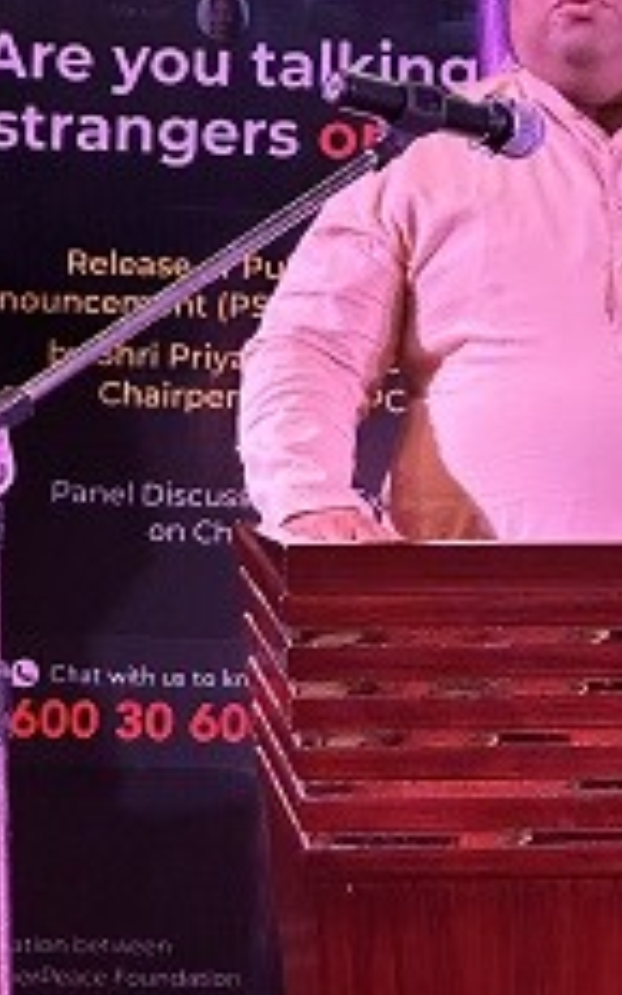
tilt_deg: -5.8
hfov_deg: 9.3
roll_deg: -0.9
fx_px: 3824
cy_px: 420
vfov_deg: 14.8
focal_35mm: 141
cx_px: 450
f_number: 2.8
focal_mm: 9
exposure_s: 1/41
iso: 1250
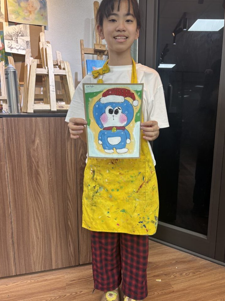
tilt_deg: -11.1
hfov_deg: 51.3
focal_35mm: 27
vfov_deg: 65.3
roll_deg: -1.0
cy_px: 155
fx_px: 234
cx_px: 114
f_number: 1.6
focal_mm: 5.96
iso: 125
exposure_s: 1/100
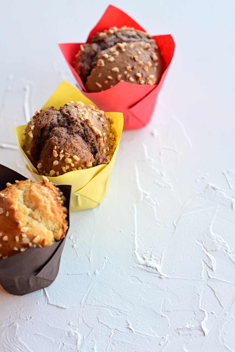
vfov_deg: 18.8
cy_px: 175
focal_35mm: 109
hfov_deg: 12.6
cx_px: 87
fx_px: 1067
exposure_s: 1/160
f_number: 4
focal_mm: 85
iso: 500
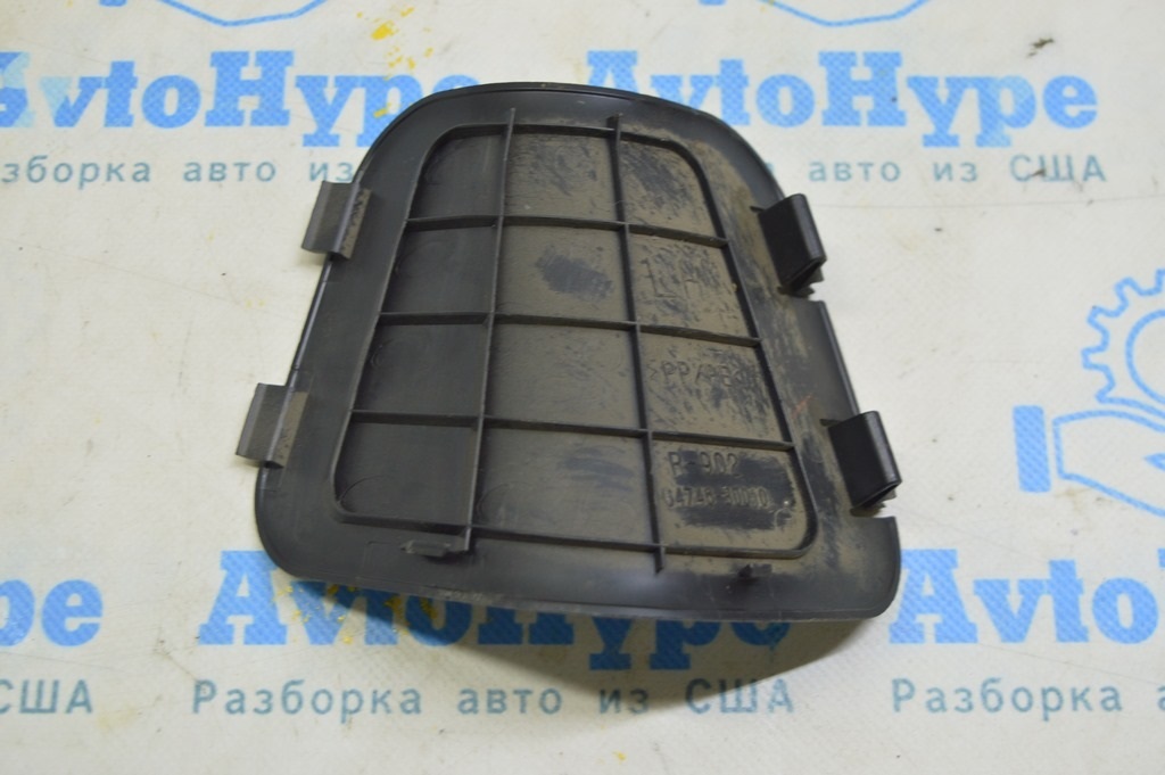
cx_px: 582
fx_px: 1552
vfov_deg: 28.0
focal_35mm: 48
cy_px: 388
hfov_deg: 41.1
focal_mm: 32
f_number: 5.6
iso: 400
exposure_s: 1/20
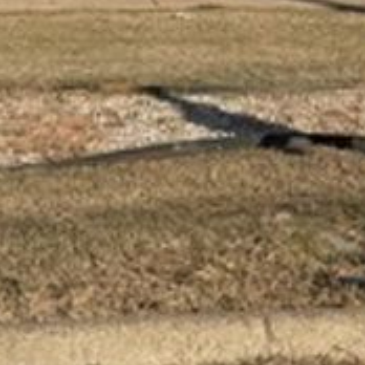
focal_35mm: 125
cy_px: -254
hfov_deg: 14.0
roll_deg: -1.0
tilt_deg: +3.0
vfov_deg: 12.9
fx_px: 1491
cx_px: 159
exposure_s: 1/5319
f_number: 1.78
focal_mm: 6.76
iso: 80
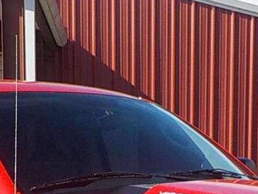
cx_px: 89
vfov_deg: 11.5
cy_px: 323
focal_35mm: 122
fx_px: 910
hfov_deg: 16.1
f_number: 3.3
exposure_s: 1/1000
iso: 125
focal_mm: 4.1
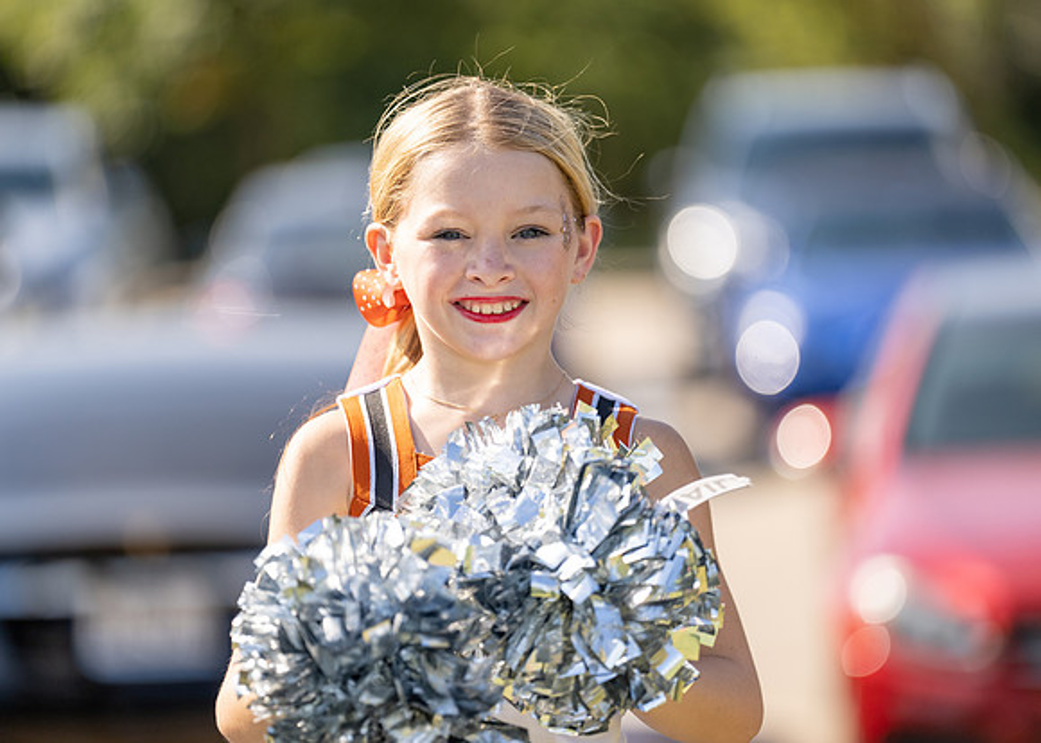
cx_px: 520
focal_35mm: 203
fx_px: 5993
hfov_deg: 9.9
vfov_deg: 7.1
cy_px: 372
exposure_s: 1/2500
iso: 250
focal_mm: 191
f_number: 2.8
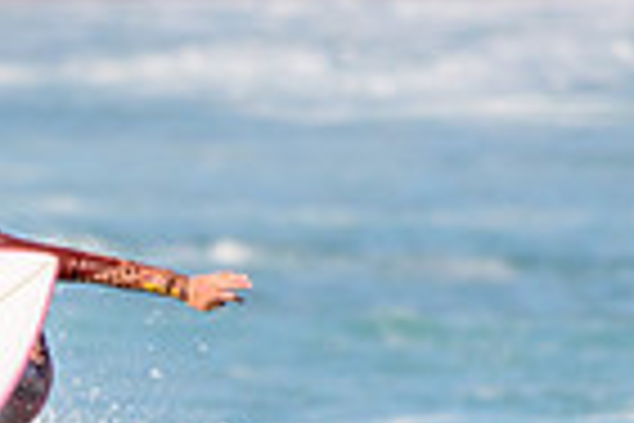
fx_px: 44412
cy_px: 559
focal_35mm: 2522
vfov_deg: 0.5
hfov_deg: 0.8
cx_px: -319
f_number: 5.6
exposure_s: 1/2000
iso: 280
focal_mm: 500
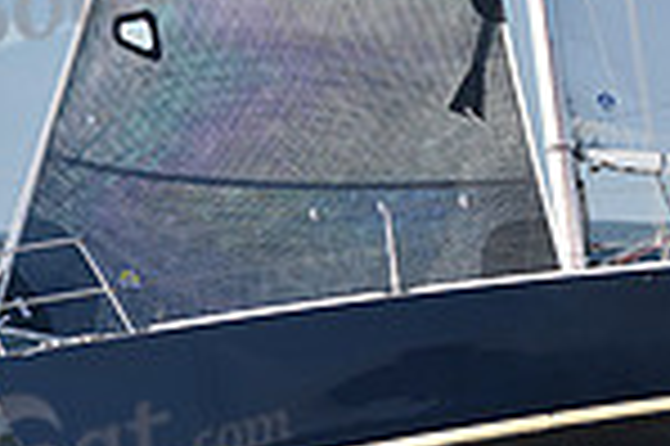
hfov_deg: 7.5
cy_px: 191
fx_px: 5075
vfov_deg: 5.0
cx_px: 526
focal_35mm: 273
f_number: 4
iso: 250
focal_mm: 70
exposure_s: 1/800
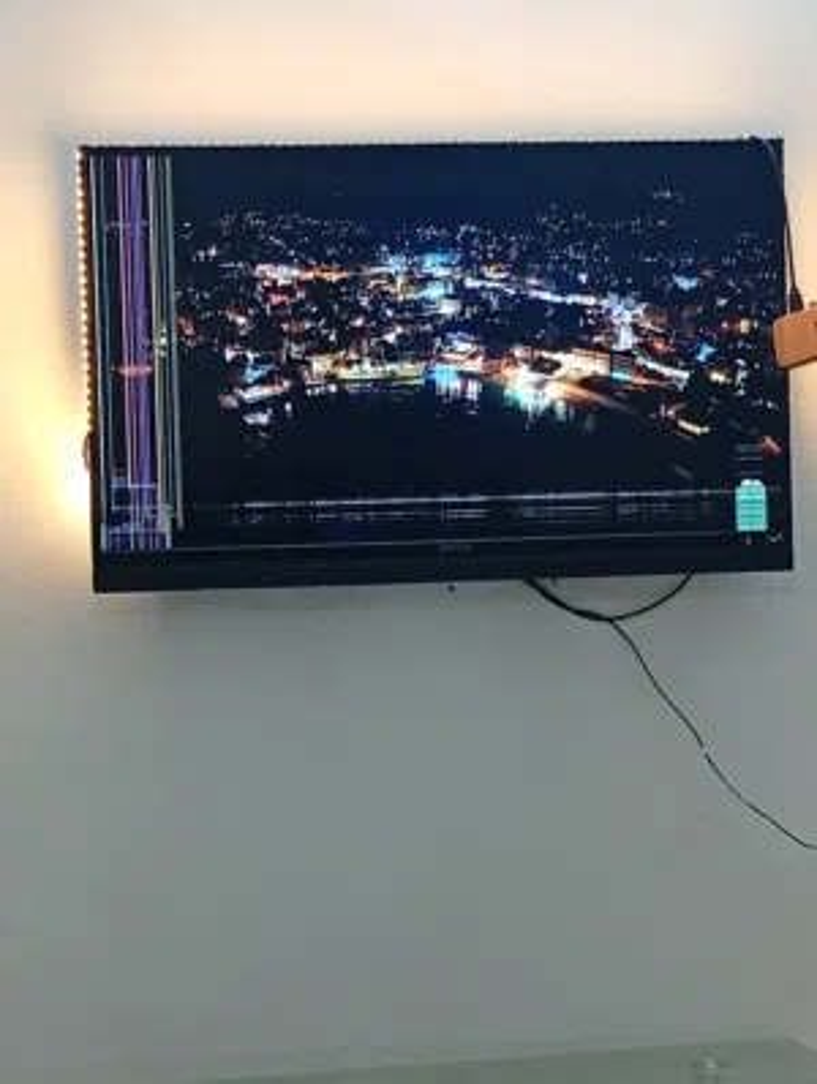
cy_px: 542
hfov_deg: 19.4
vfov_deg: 25.6
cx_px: 408
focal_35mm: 76
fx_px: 2384
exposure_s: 1/33.3
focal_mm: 3.96
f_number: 1.8
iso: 384
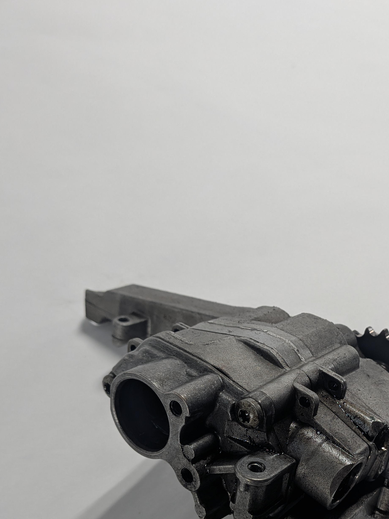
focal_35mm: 39
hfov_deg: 36.4
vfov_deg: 45.7
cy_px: 408
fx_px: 584
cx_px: 263
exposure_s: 1/263
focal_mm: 4.53
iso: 33
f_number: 1.7
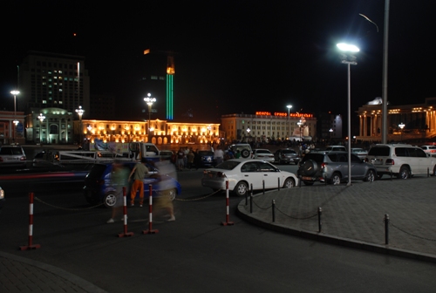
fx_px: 473
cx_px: 218
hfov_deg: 49.4
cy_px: 146
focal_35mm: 39
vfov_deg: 34.4
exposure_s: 1/2.5
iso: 160
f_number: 4
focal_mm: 26
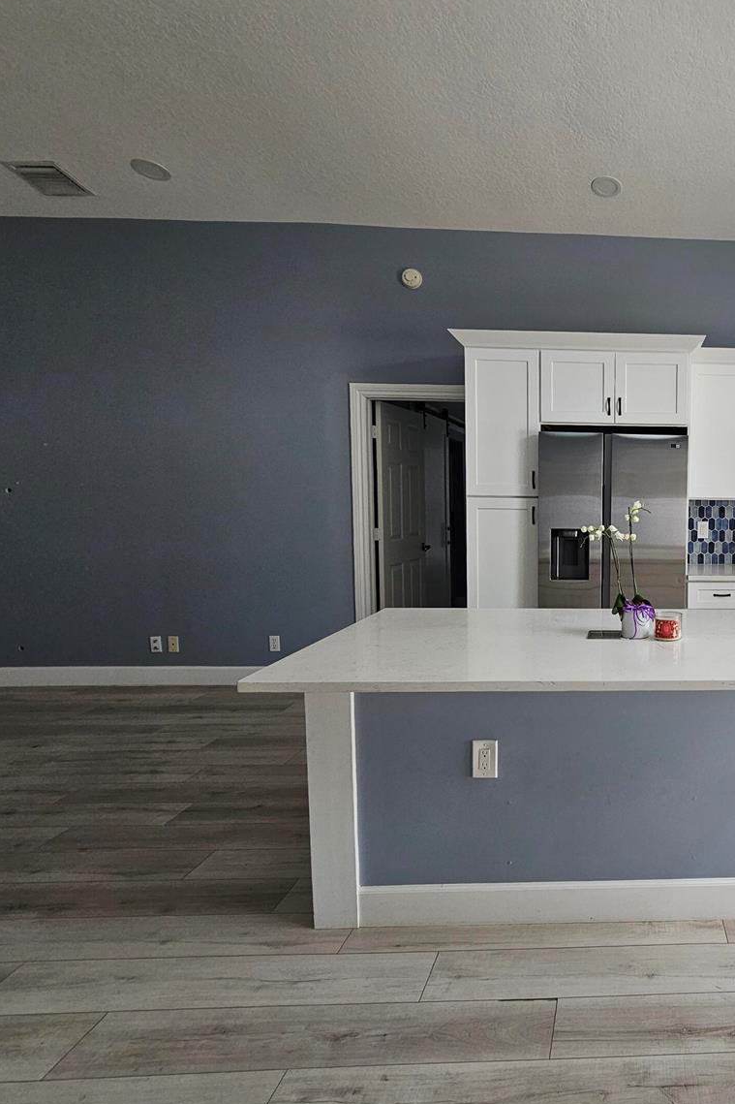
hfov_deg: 55.7
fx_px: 582
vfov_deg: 86.9
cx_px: 665
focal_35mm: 19
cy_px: 535
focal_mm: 2.2
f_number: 2.2
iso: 160
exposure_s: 1/100
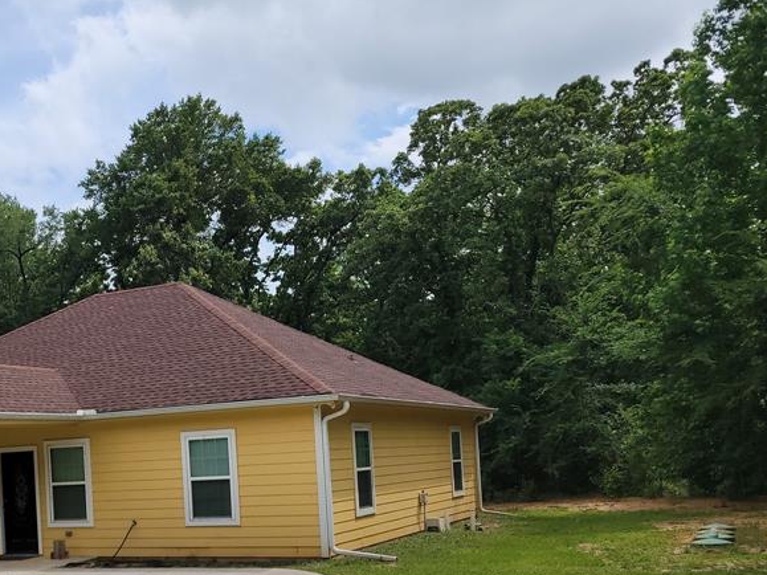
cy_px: 464
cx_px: 143
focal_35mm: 46
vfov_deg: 30.7
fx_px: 1019
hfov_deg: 39.5
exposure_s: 1/2657
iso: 40
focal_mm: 5.4
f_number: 1.8
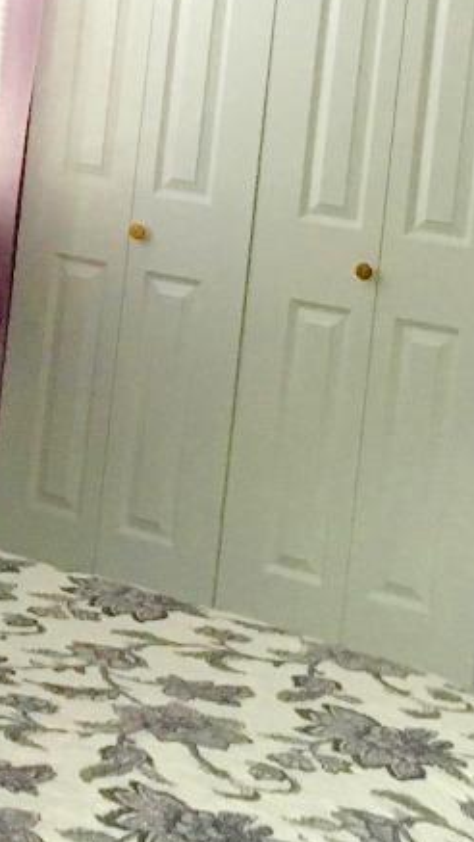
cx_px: -204
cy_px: -4
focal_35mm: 104
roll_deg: -6.1
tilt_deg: -0.6
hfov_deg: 11.3
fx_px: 2322
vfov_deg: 19.9
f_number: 2.2
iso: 200
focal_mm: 4.15
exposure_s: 1/30
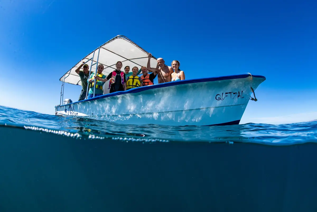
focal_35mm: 15
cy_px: 106
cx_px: 158
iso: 320
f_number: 16
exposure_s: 1/250
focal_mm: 15
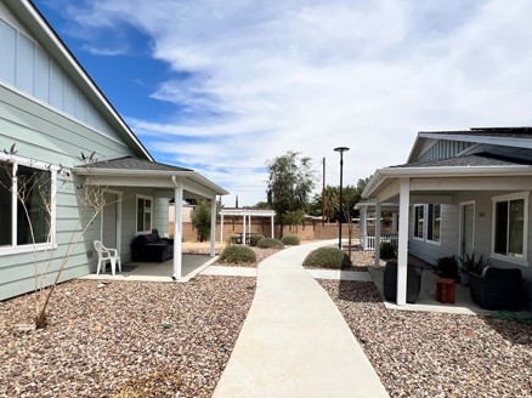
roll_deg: -1.0
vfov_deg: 68.4
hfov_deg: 84.6
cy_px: 223
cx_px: 283
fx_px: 292
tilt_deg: +0.4
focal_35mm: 19
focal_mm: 1.57
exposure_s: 1/2874
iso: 32
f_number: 1.8
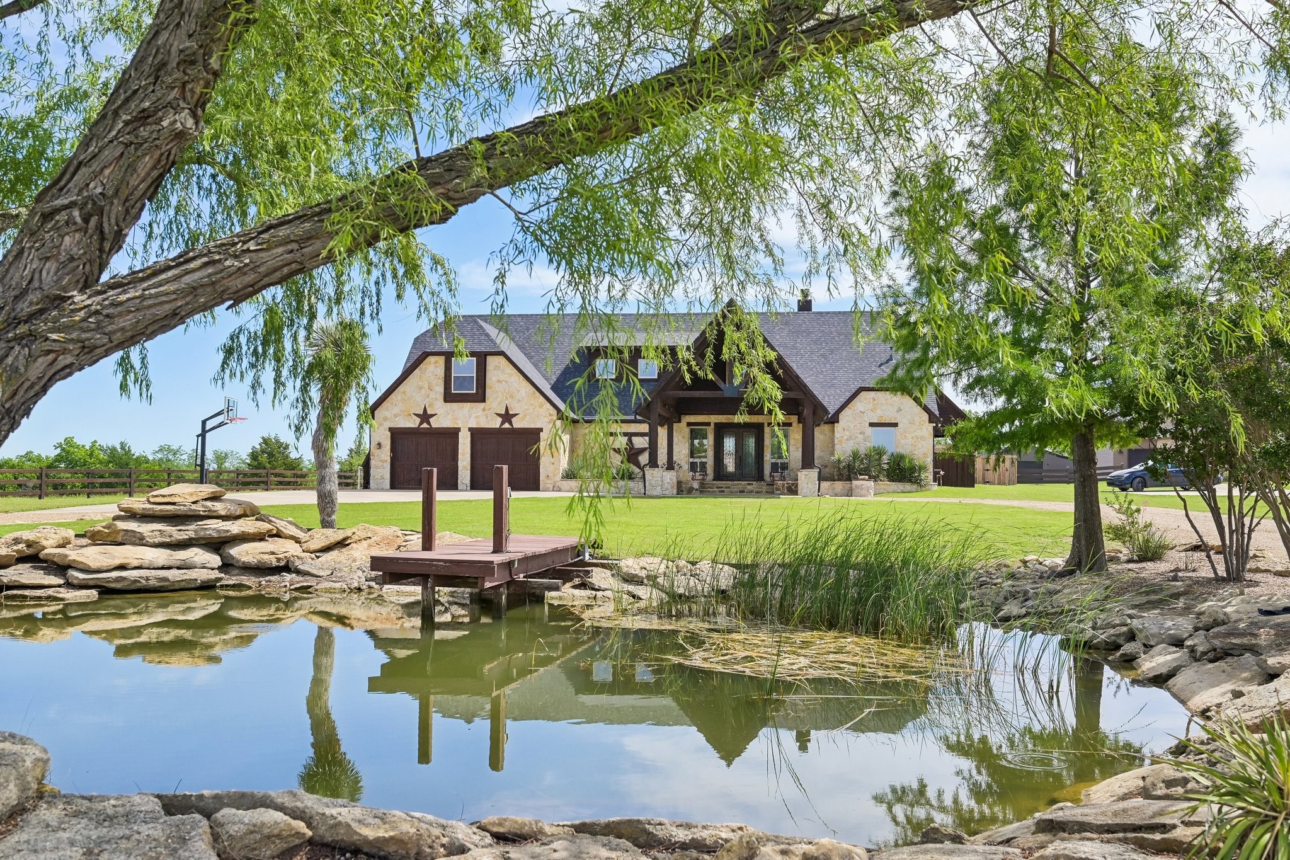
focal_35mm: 30
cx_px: 645
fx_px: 1075
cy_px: 430
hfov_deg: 61.9
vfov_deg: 43.6
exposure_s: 1/800
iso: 400
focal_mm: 30
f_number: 8
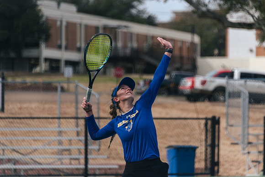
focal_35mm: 322
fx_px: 2373
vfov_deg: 4.3
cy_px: 89
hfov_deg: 6.4
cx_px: 138
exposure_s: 1/2500
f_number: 5.6
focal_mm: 300
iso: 640
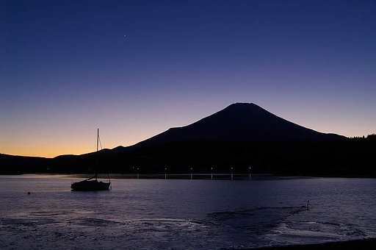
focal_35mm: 39
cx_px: 188
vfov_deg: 34.1
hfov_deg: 49.6
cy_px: 125
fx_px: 407
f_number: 14
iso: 200
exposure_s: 1/1.67
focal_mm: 26
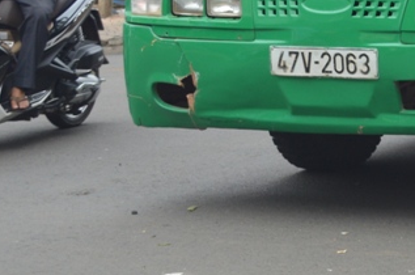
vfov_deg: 8.2
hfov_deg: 11.9
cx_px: 638
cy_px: -91
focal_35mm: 165
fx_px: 1898
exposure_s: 1/125
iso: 180
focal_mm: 34
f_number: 5.6
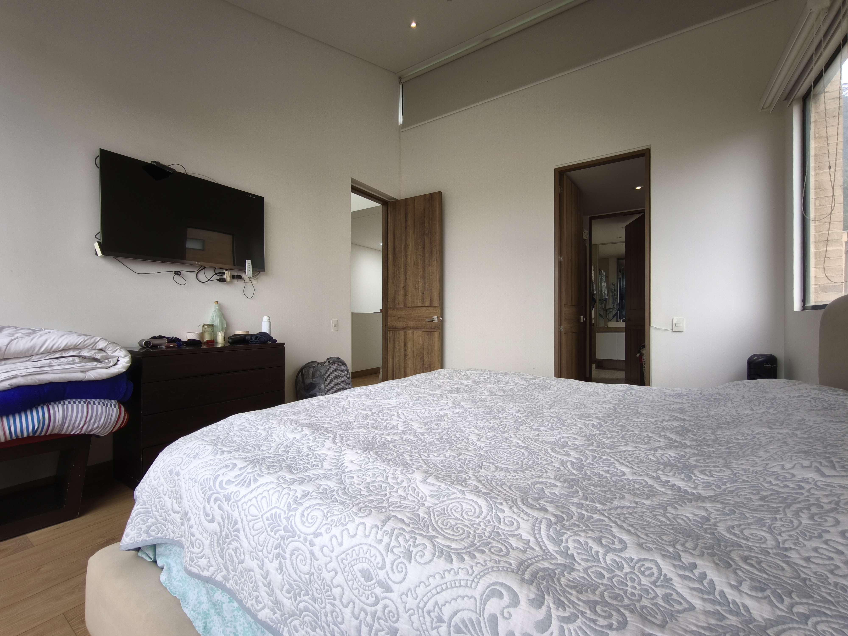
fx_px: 367
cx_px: 424
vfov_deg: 81.7
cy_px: 318
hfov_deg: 98.2
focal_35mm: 15
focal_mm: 1.91
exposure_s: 1/133
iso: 50
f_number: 2.2
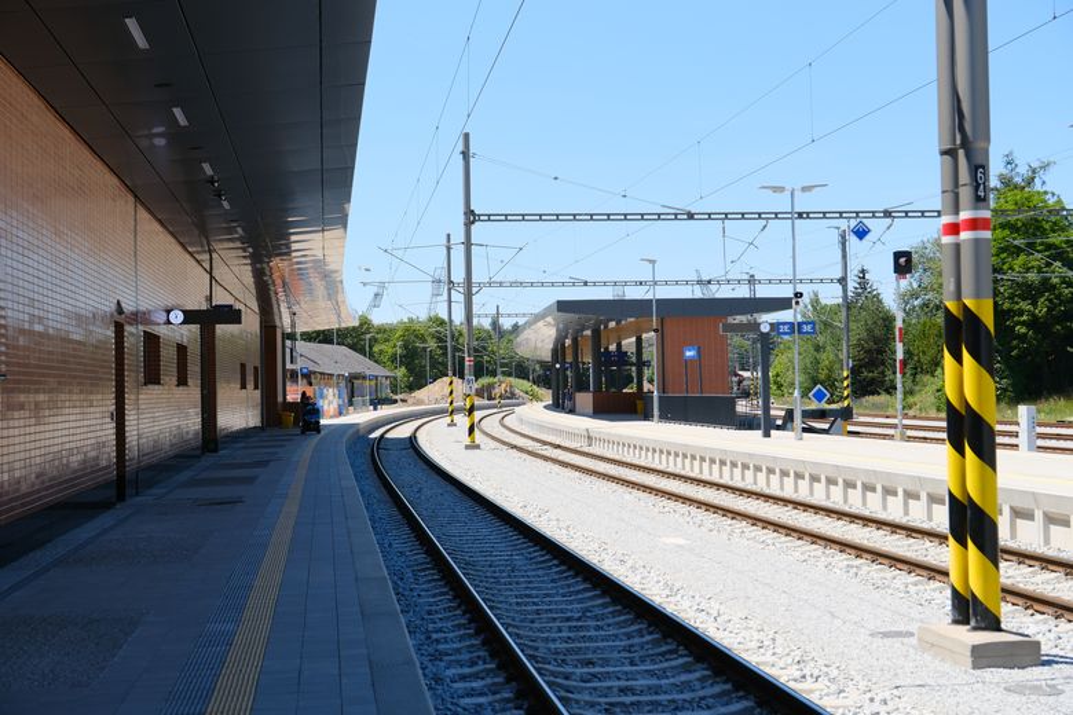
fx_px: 1520
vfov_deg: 26.5
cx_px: 536
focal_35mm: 51
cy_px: 358
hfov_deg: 38.9
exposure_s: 1/1400
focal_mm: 34
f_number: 4
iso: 320
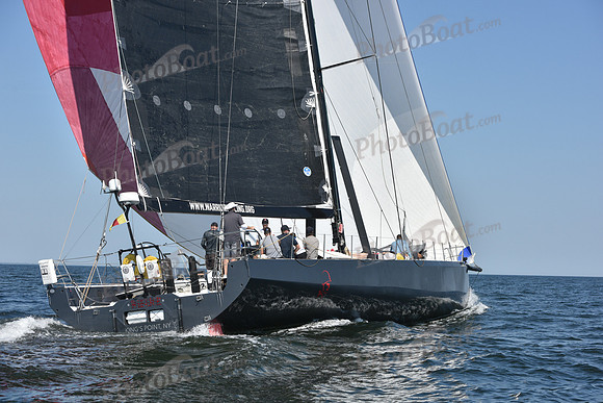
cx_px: 302
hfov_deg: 28.8
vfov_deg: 19.5
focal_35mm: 70
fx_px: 1173
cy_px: 202
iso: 250
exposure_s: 1/1250
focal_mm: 70
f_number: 8
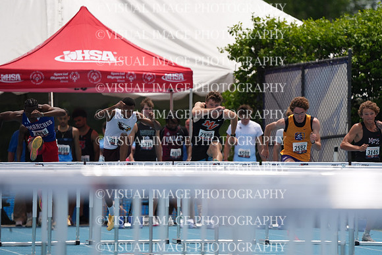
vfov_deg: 2.3
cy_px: 128
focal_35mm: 600
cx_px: 191
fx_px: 6368
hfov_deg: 3.4
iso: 500
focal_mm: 600
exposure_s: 1/4000
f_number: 6.3
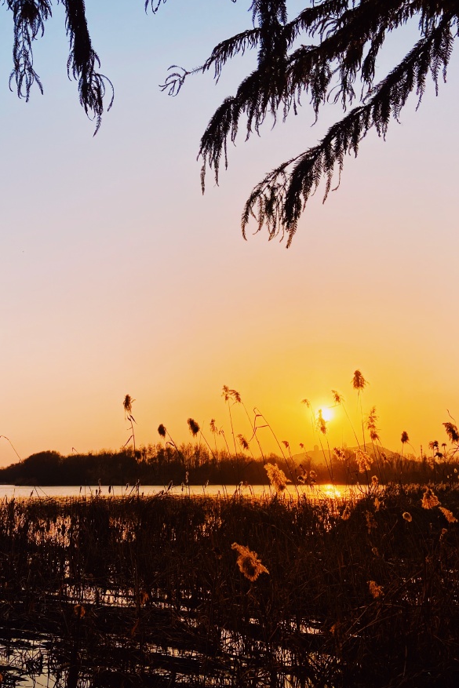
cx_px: 143
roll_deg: -1.0
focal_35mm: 37
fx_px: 707
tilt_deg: +11.3
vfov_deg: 51.9
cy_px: 348
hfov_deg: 35.5
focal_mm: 4.25
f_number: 1.8
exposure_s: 1/3040
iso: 32
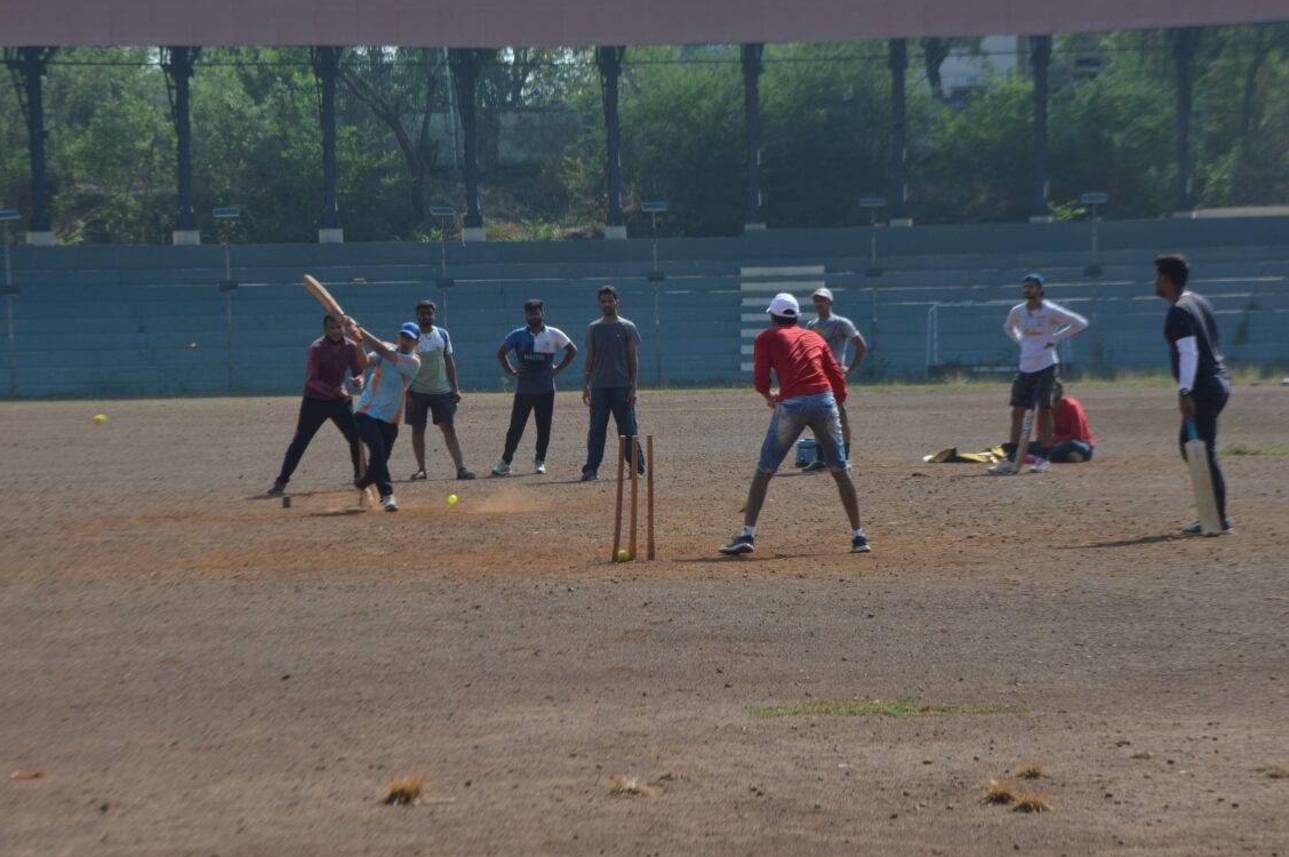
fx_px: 5993
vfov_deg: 8.2
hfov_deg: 12.3
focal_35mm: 168
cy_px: 405
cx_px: 605
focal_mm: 105
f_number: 13
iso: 200
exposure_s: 1/320
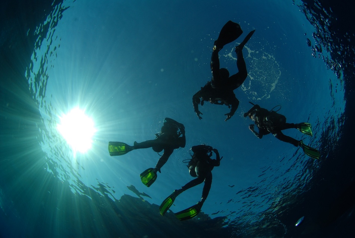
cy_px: 119
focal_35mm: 16
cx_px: 178
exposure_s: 1/500
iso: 200
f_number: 11
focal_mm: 10.5
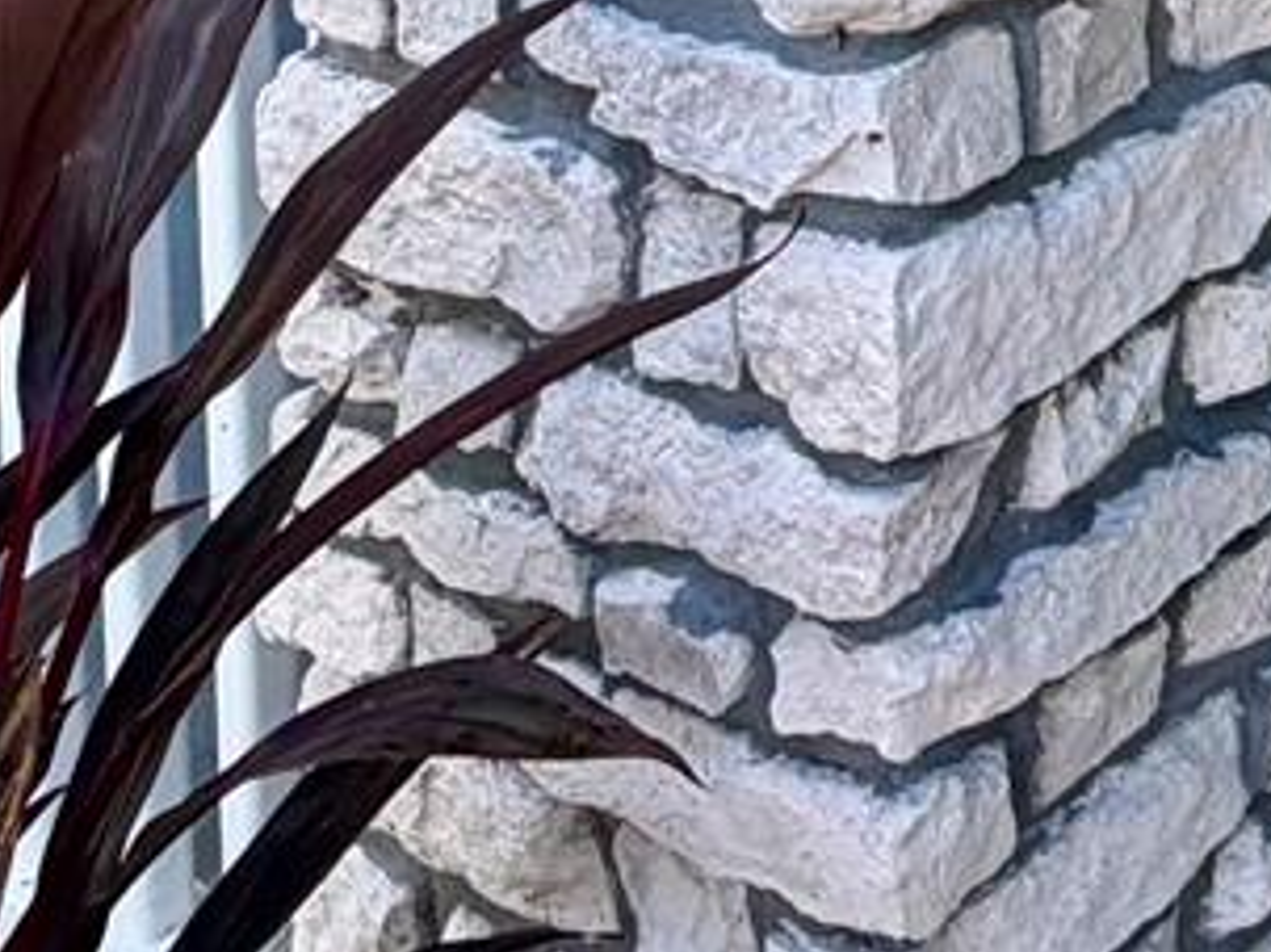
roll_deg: +1.1
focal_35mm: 74
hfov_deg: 23.3
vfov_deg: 16.0
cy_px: -889
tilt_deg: -0.1
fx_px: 2716
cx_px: 1665
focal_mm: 2.22
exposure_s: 1/329
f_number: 2.2
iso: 50
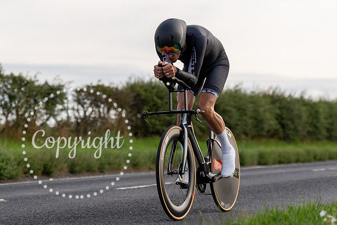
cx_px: 148
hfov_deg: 17.9
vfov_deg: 12.0
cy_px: 92
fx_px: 1070
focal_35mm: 114
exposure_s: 1/1000
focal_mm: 89
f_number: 3.2
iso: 100
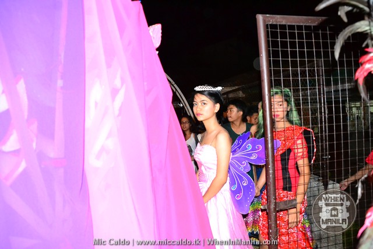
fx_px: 280
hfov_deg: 67.4
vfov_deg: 48.0
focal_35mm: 27
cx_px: 186
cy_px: 124
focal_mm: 18
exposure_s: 1/60
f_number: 5.6
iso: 3200
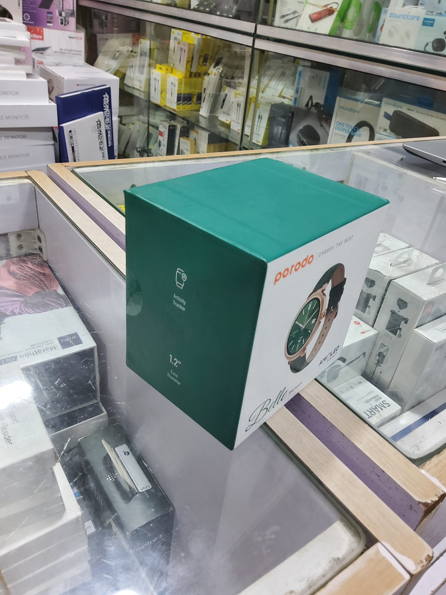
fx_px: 447
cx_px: 223
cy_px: 298
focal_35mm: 26
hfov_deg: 53.1
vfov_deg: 67.3
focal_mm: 3.08
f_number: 2
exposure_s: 1/40
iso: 250
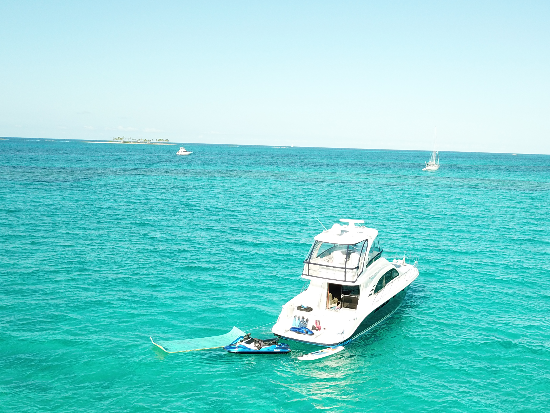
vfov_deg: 36.1
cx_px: 326
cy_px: 301
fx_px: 620
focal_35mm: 39
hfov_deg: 47.6
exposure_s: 1/844
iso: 100
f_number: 2.2
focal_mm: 4.73
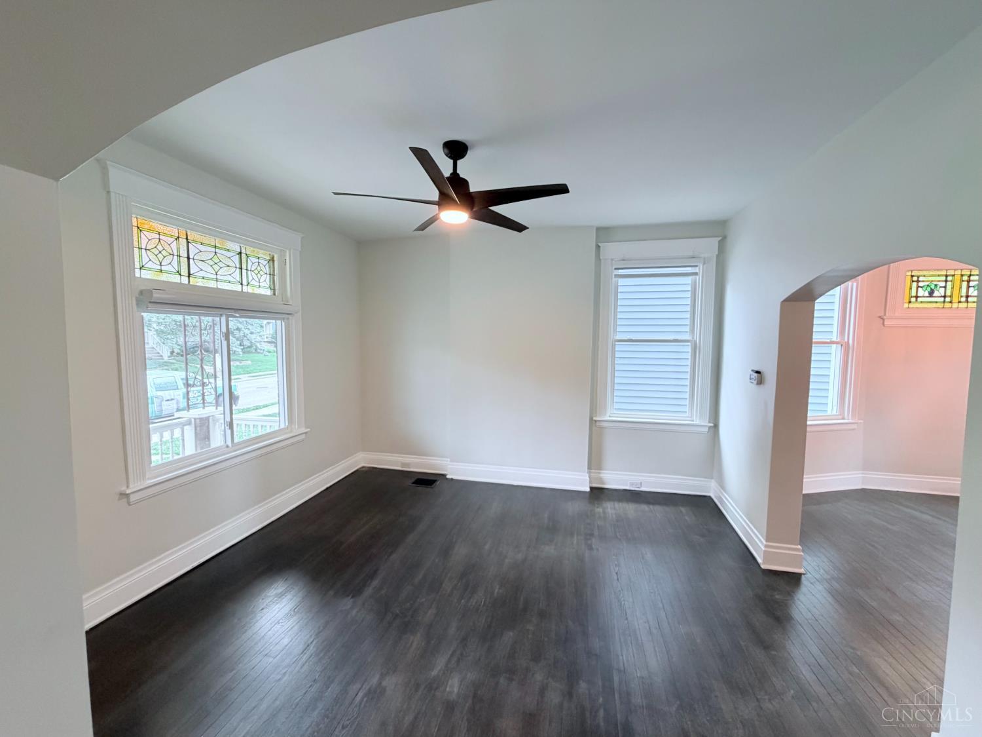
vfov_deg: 85.7
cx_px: 491
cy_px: 368
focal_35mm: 14
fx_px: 397
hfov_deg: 102.1
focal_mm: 2.22
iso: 200
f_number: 2.2
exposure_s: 1/60
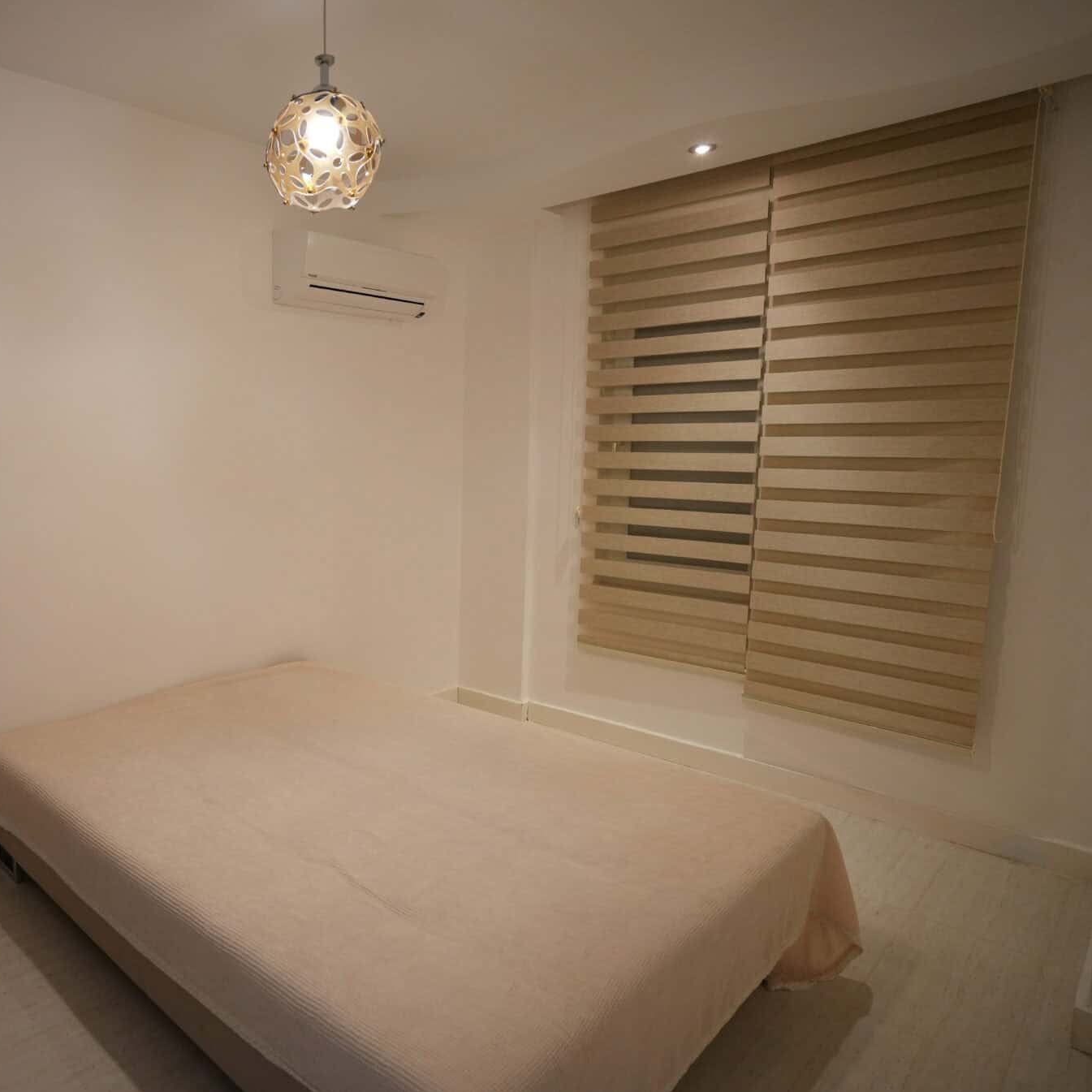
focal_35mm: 22
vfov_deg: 69.6
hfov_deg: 65.4
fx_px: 785
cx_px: 274
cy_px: 540
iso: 2000
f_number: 2.8
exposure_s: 1/160
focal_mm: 17
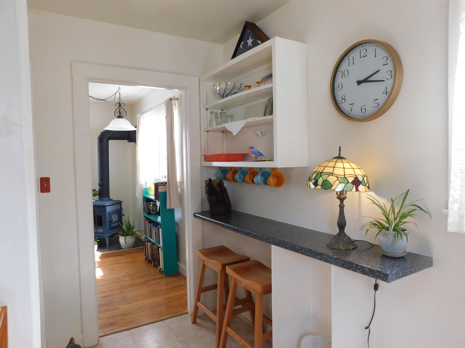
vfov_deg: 56.8
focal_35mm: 24
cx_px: 240
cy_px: 178
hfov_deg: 71.6
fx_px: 322
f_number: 3
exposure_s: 1/40
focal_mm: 4
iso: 125
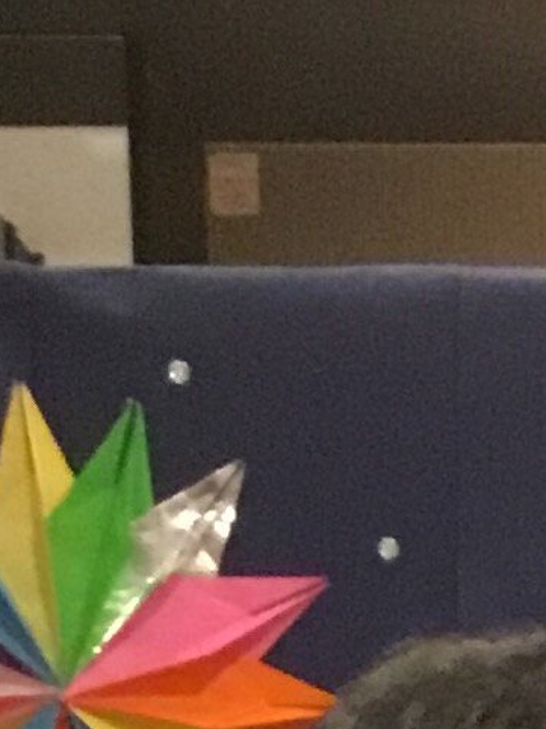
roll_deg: -1.0
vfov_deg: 7.9
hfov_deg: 6.9
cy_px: 2297
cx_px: 947
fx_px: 4420
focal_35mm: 210
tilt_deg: -13.7
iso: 200
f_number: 2.4
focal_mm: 3.3
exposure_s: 1/15
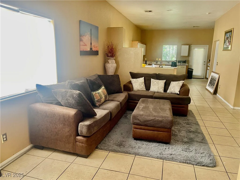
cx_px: 120
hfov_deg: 69.4
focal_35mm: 25
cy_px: 90
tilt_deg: -12.6
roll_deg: -1.0
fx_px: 173
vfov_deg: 54.9
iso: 125
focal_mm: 5.1
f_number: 1.6
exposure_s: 1/85
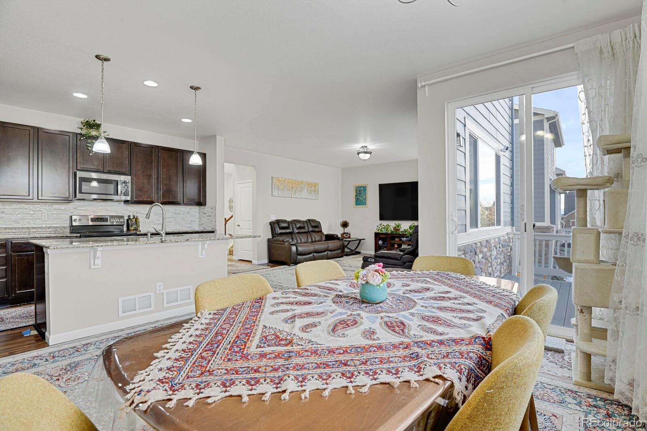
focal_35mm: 17
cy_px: 216
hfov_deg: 93.3
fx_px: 306
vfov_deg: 70.4
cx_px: 324
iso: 250
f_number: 8
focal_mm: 17
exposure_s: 1
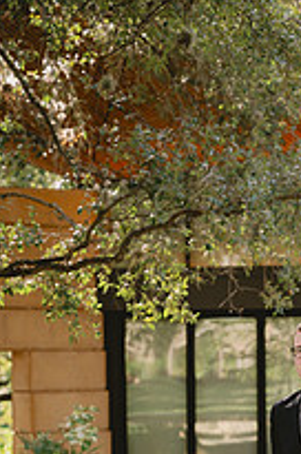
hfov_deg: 8.8
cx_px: 326
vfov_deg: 13.2
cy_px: 427
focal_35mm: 154
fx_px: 1938
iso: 80
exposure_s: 1/320
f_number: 2.8
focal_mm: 70
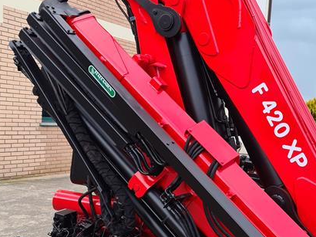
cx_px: 191
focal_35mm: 55
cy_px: 154
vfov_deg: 26.4
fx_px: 502
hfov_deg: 34.8
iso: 50
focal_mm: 5.4
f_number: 1.8
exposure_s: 1/528
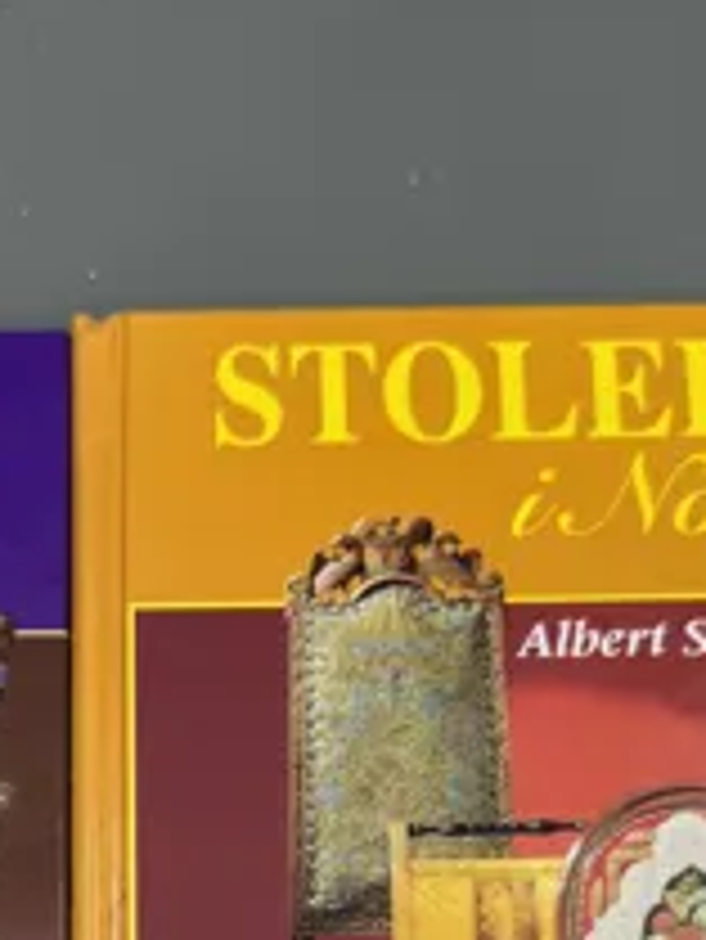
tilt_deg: -76.8
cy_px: 1007
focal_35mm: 69
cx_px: 103
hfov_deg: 21.0
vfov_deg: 26.2
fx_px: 1874
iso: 64
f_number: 1.78
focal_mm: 6.76
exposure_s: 1/227
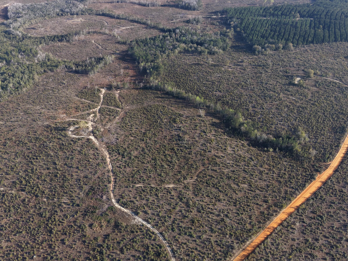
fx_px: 302
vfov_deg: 46.7
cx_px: 169
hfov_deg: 60.0
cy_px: 114
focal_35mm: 30
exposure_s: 1/1250
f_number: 1.8
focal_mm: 8.67
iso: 120
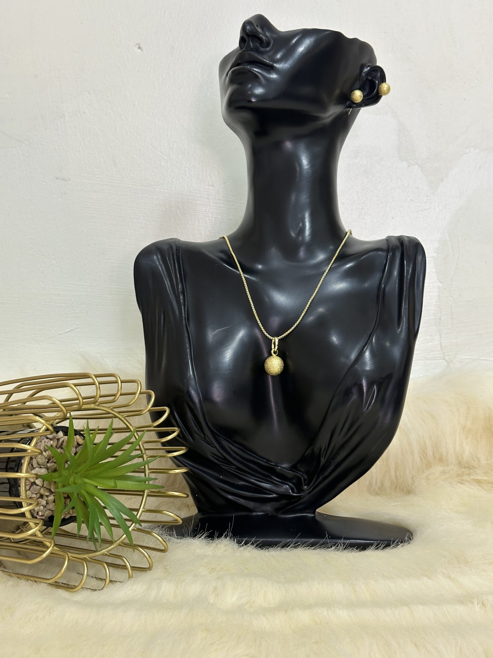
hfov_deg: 30.3
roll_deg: +0.7
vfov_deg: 39.7
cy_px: 329
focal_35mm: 48
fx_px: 911
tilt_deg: -2.5
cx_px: 246
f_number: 1.78
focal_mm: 6.86
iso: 160
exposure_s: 1/60
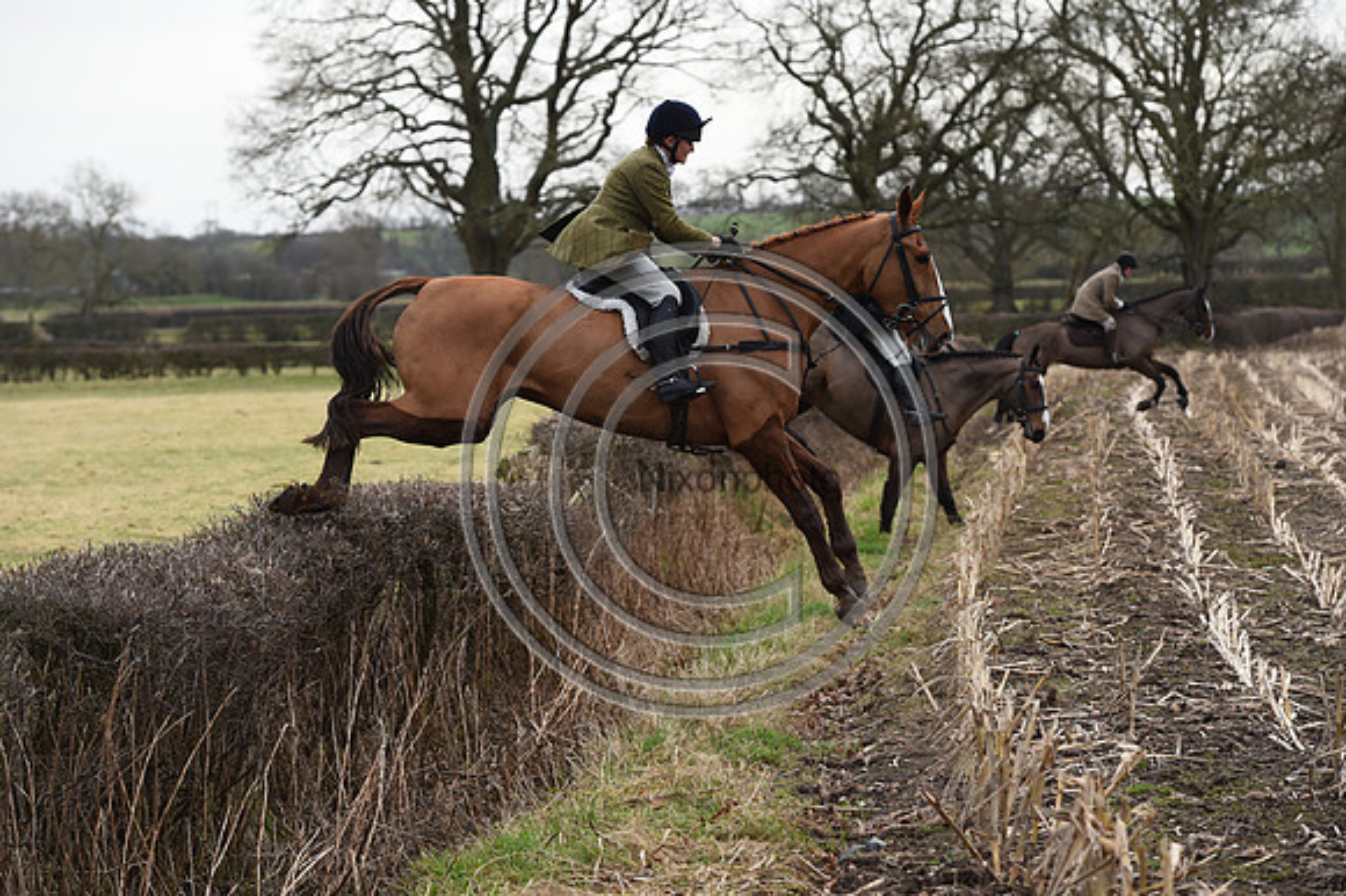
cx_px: 673
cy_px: 448
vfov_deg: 11.0
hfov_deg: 16.4
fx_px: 4671
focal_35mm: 125
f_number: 5.6
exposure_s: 1/1250
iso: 1000
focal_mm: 125
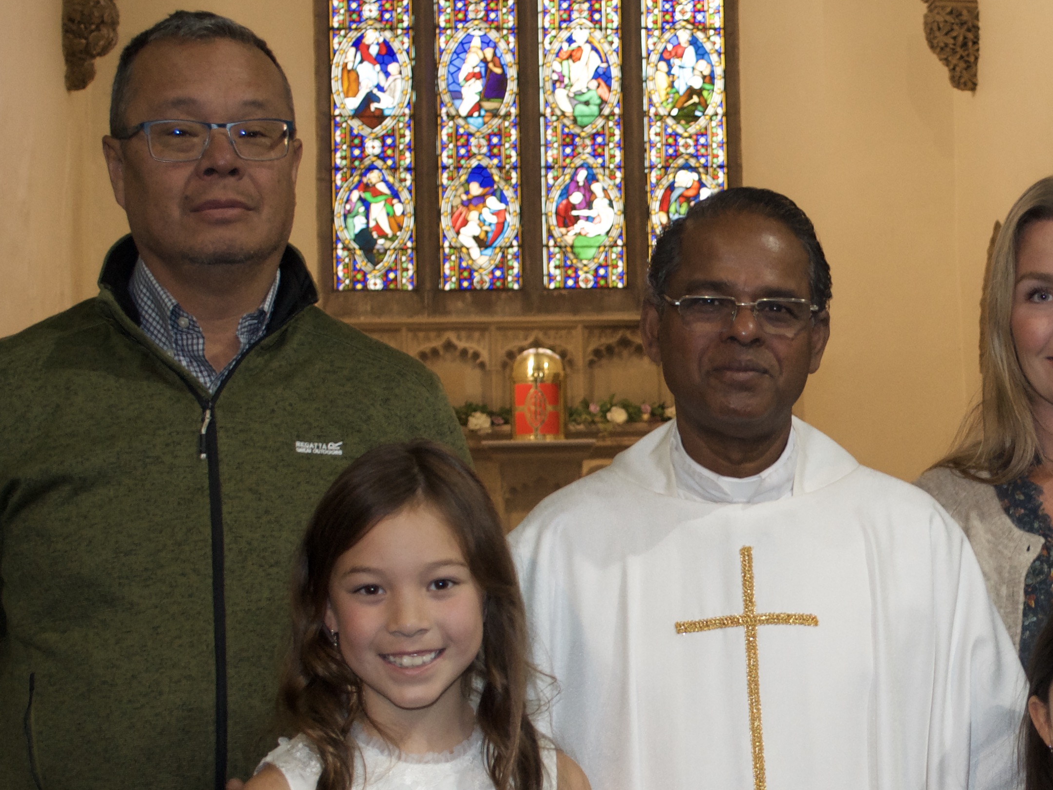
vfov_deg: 18.6
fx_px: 2403
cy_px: 459
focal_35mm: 79
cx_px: 961
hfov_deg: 24.0
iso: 800
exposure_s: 1/60
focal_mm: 24
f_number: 4
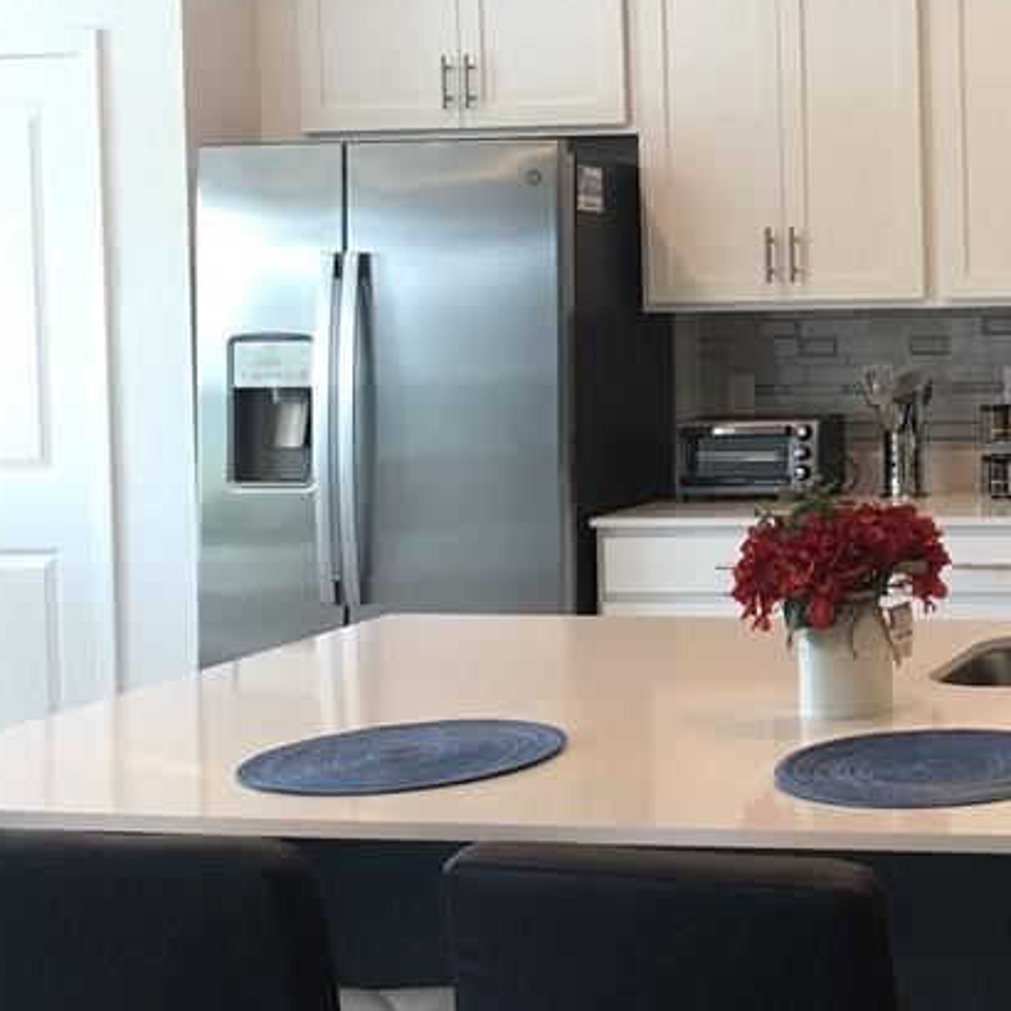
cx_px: 1228
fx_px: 2115
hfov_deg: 24.3
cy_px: 325
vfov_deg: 26.7
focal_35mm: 64
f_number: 2.2
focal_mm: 4.15
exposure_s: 1/30
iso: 40
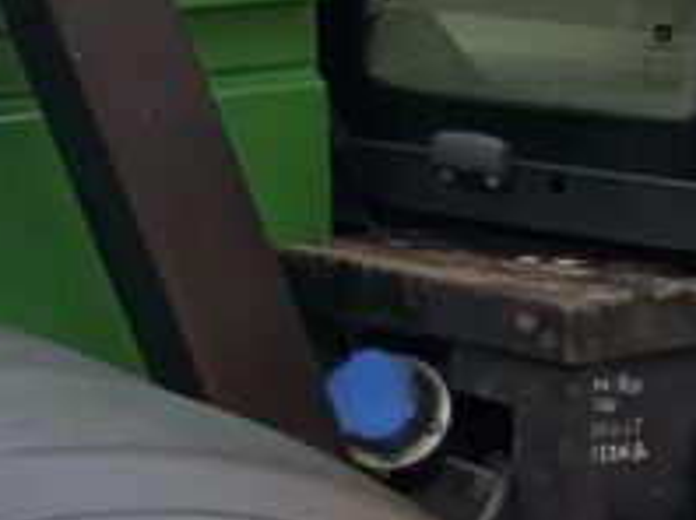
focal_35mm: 150
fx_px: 3012
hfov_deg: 12.1
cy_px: -88
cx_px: -566
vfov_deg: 9.7
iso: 16
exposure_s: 1/869
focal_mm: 3
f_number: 1.8
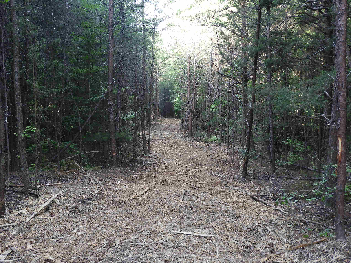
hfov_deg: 46.8
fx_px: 406
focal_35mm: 40
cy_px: 132
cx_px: 176
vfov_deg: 36.0
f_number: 3.8
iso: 140
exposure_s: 1/30
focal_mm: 7.2
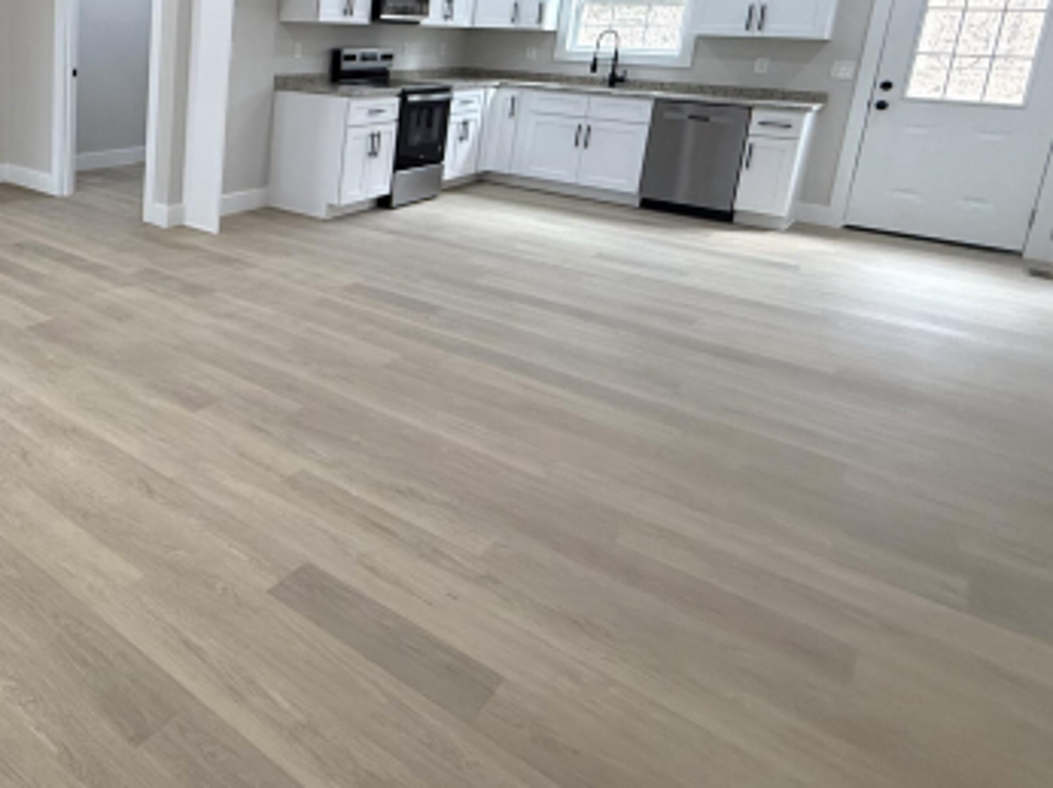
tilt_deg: -12.2
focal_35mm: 27
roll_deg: -1.5
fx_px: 821
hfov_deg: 57.2
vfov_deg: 49.1
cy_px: 189
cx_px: 126
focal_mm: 2.22
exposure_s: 1/120
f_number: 2.2
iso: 200
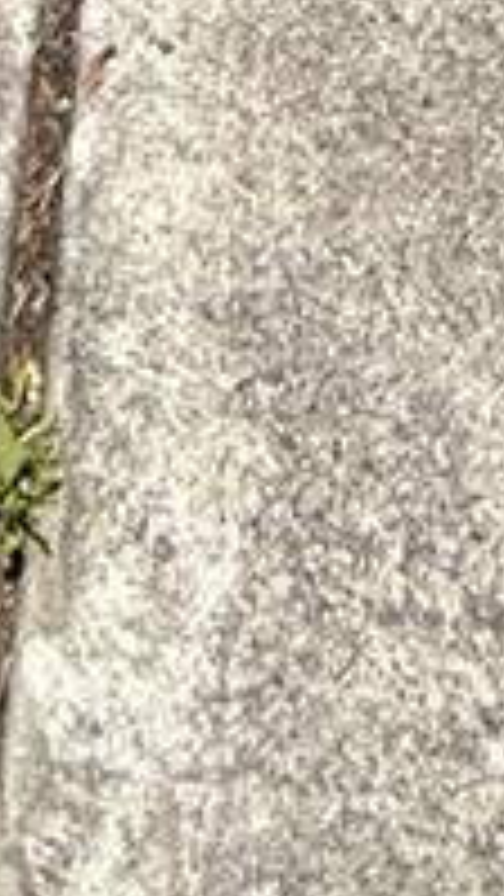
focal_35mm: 118
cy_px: -2328
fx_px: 2802
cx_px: -184
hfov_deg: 10.0
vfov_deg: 9.3
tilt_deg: +5.1
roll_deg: +1.2
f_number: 2.2
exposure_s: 1/1464
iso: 50
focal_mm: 2.22
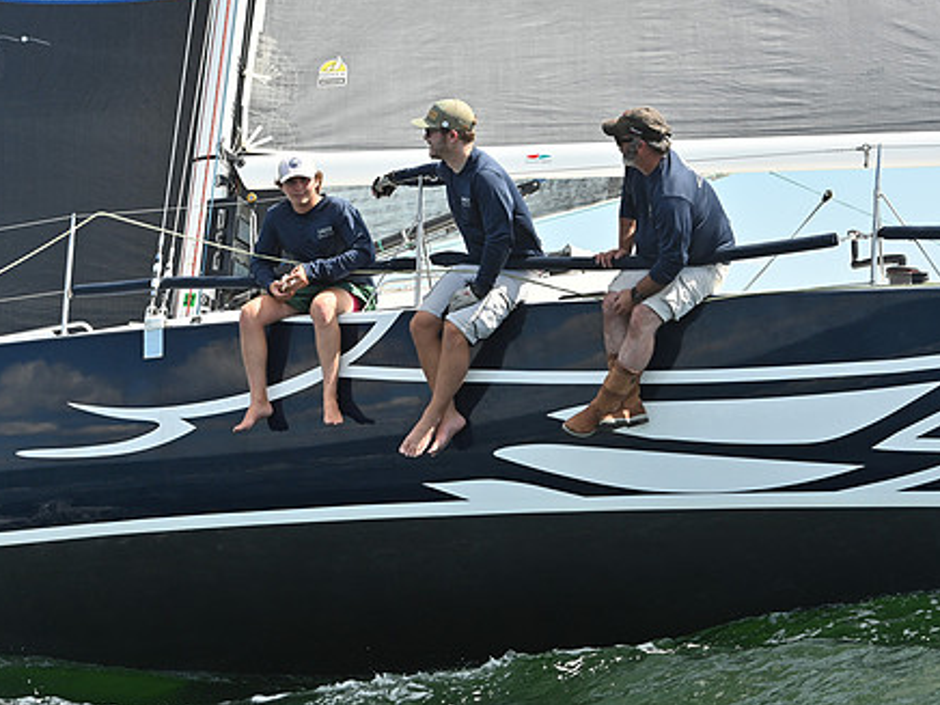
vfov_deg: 14.1
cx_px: 423
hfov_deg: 18.7
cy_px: 352
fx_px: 2851
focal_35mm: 105
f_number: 6.3
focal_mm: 82
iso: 250
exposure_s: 1/1000
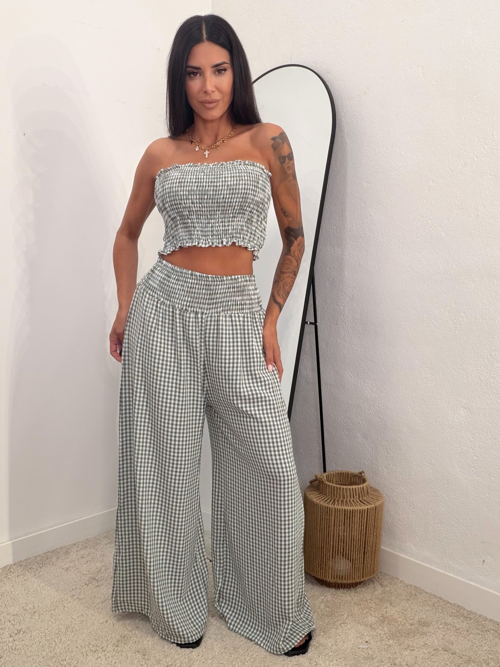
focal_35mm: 30
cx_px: 250
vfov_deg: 60.0
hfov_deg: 46.8
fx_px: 578
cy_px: 334
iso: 50
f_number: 1.9
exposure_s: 1/74
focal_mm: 2.71
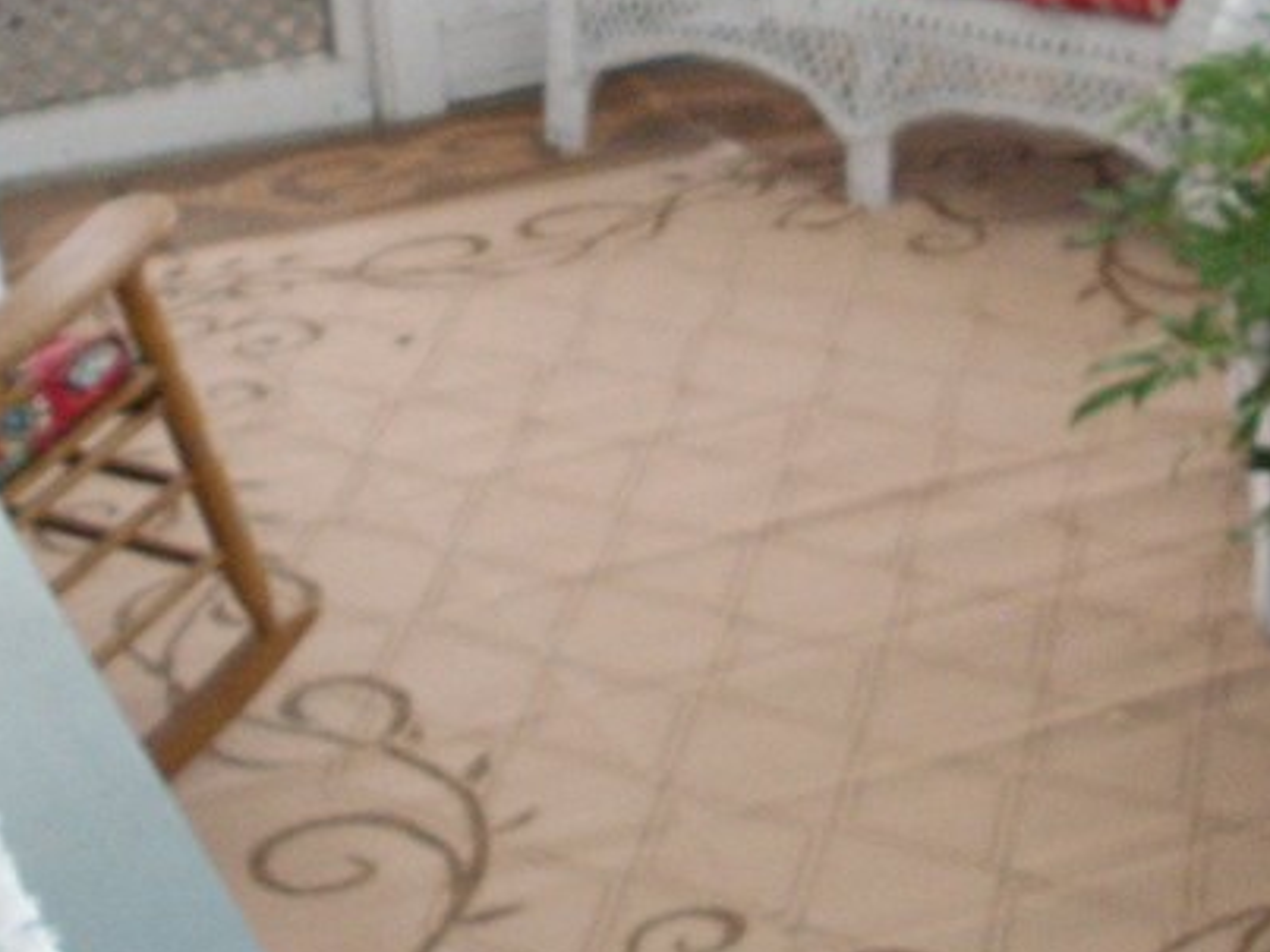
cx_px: 646
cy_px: 13
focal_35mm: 94
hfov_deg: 20.9
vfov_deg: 15.4
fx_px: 3448
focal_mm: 6.2
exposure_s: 1/30
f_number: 2.8
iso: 200
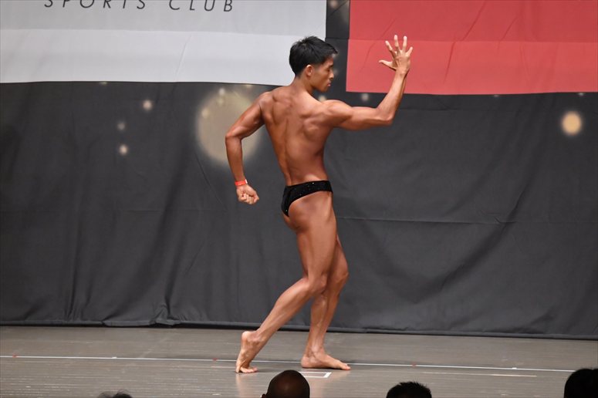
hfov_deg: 9.5
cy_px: 199
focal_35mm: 217
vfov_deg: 6.3
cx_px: 299
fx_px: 3603
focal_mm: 145
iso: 6400
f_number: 5.6
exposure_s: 1/400
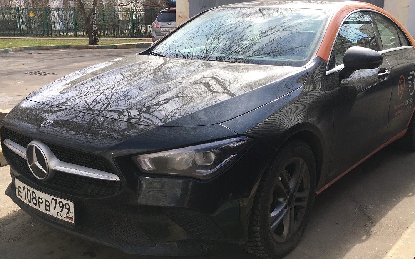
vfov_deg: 33.6
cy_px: 135
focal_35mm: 38
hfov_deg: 51.5
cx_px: 205
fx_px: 430
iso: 25
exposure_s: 1/519
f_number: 2.2
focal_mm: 4.15
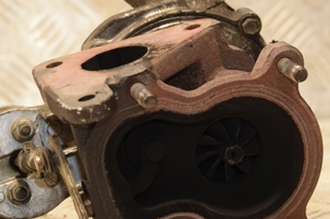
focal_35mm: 154
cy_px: 59
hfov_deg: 13.4
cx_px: 173
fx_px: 1409
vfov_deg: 8.9
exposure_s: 1/100
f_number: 5
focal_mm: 50
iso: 800
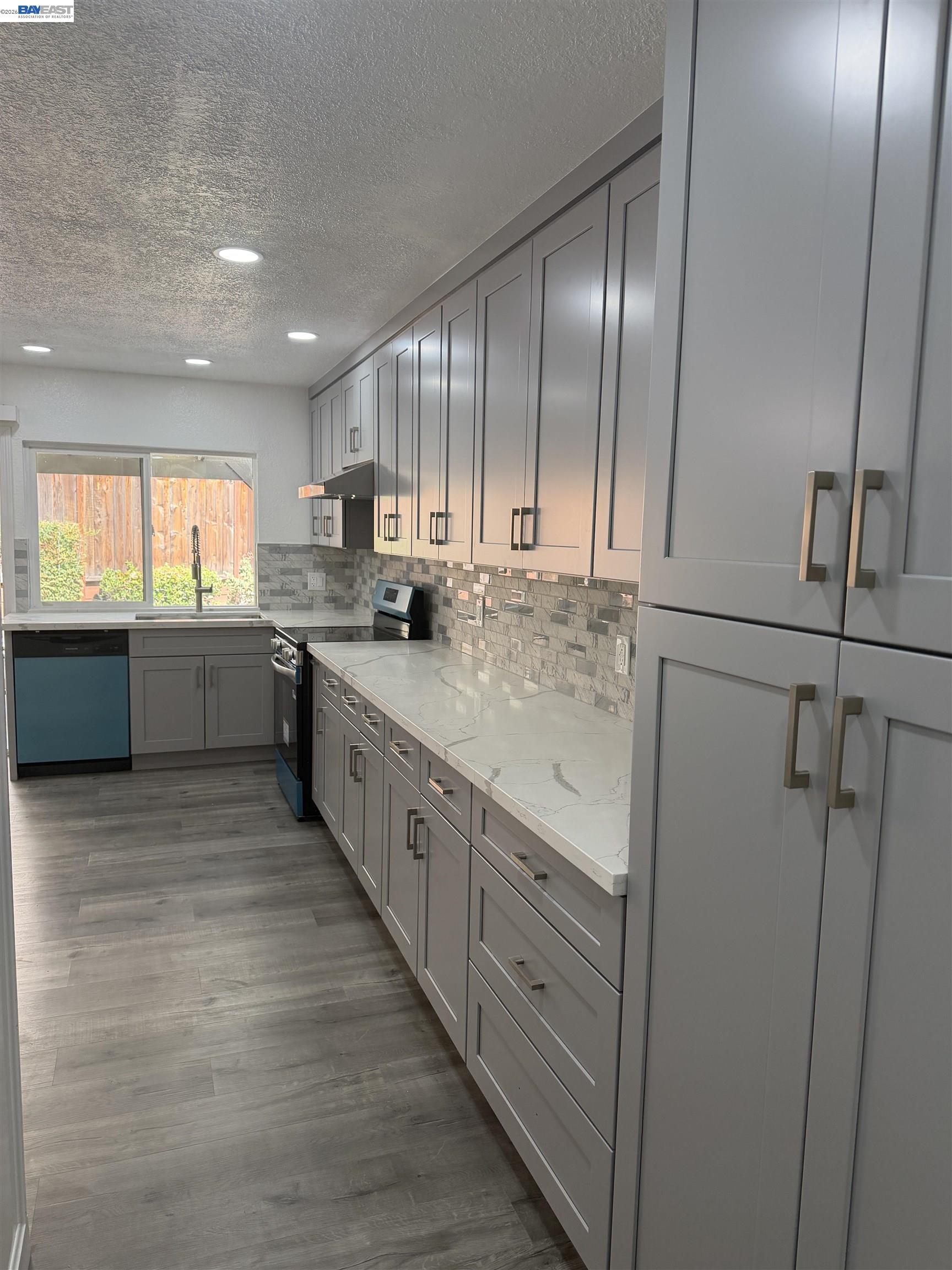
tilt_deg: -6.3
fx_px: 880
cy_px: 635
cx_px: 476
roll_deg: -1.5
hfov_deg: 56.8
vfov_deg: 71.6
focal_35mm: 24
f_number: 1.78
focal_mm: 6.76
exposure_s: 1/190
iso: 160
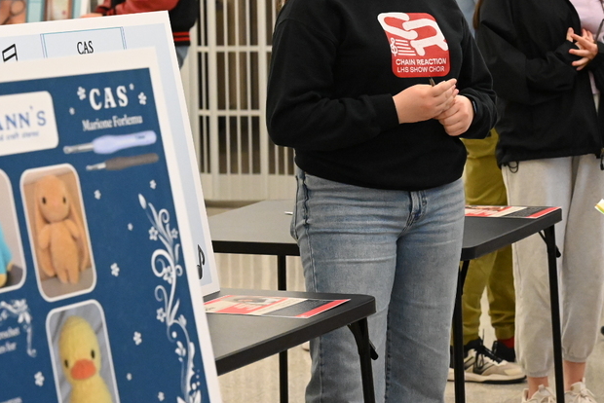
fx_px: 2383
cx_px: 431
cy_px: 83
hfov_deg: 14.4
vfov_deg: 9.6
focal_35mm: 142
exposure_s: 1/500
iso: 12800
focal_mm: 86
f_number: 6.3
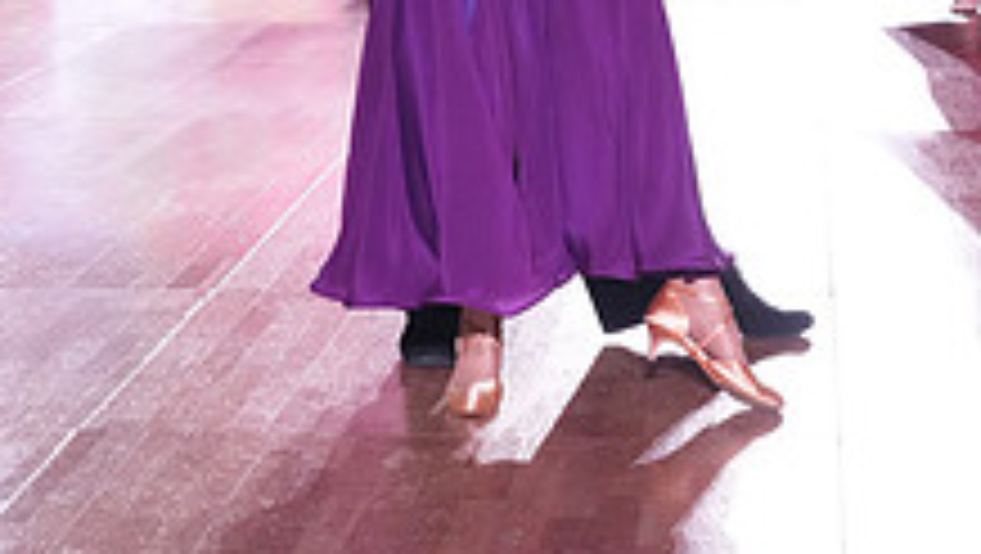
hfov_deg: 18.3
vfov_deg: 10.1
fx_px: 3046
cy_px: -282
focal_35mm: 117
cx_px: 594
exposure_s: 1/320
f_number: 5.6
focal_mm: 42
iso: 5000
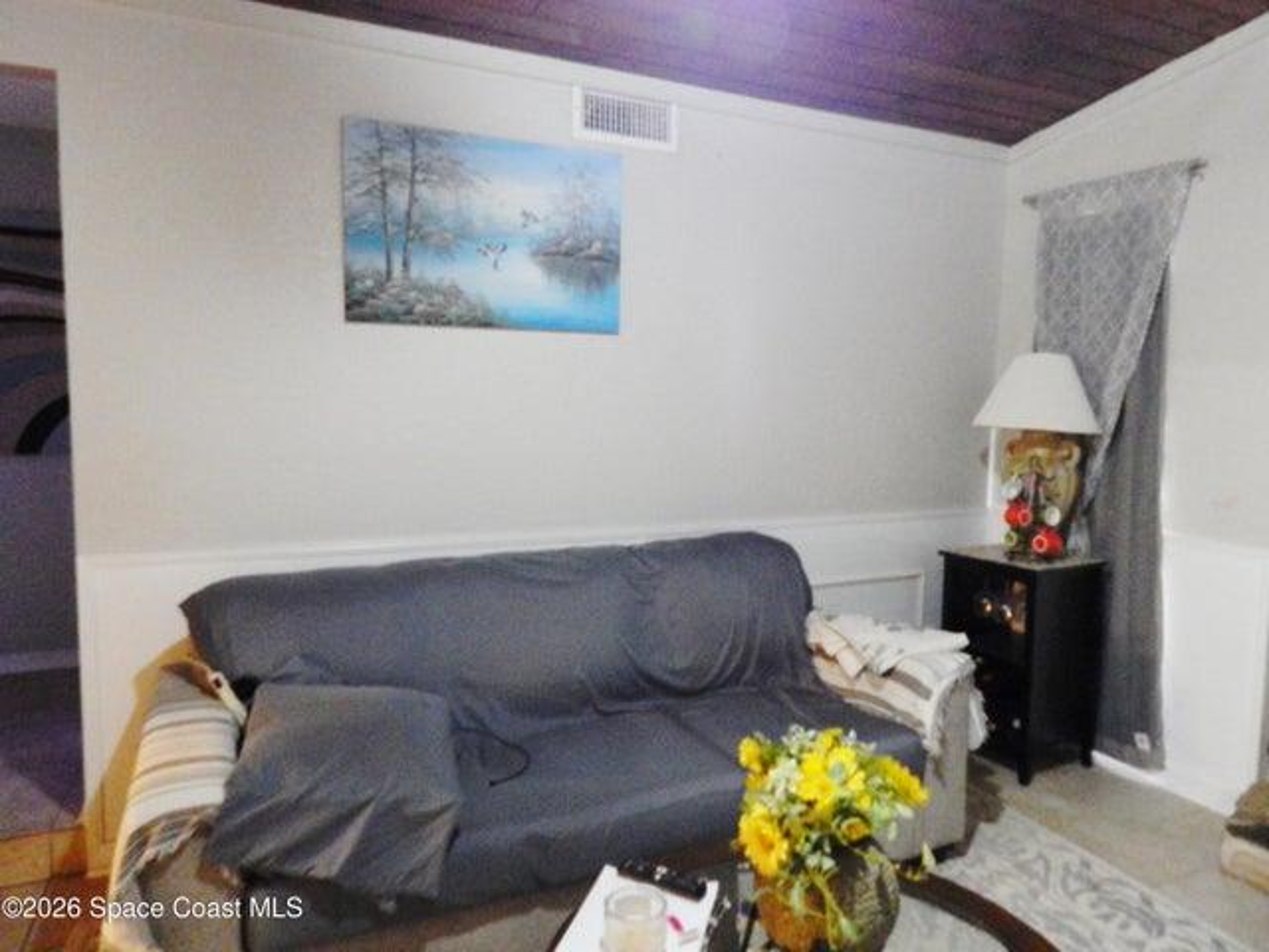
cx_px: 634
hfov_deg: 76.4
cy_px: 476
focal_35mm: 22
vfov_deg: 61.1
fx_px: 807
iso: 800
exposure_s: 1/15
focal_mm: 4
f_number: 3
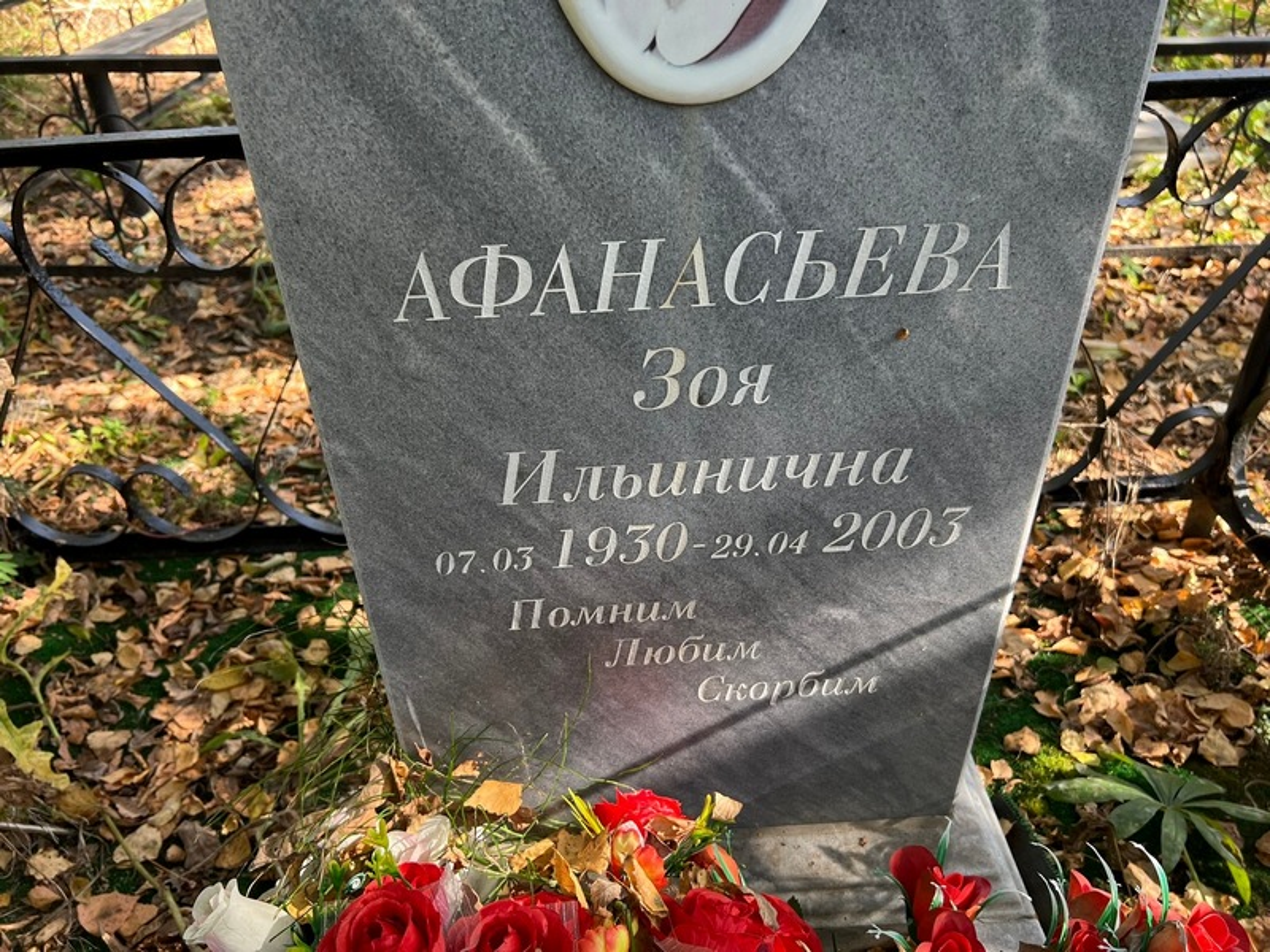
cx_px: 635
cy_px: 476
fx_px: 954
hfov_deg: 67.3
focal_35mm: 26
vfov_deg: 53.1
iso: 40
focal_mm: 5.7
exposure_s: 1/196
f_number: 1.5
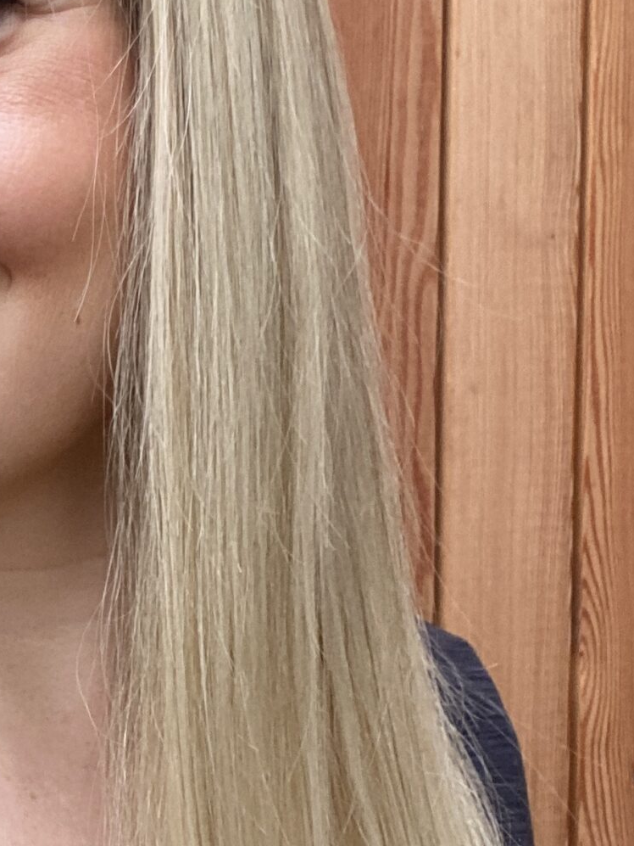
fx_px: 1880
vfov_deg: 25.2
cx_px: -25
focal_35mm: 77
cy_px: 574
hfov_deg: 18.6
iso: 100
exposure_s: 1/89
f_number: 2.2
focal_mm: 2.71
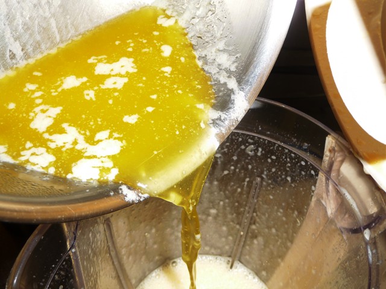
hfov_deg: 46.8
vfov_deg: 36.0
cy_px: 144
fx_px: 446
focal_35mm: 40
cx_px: 193
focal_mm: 6.7
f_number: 3.9
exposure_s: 1/30
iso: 100
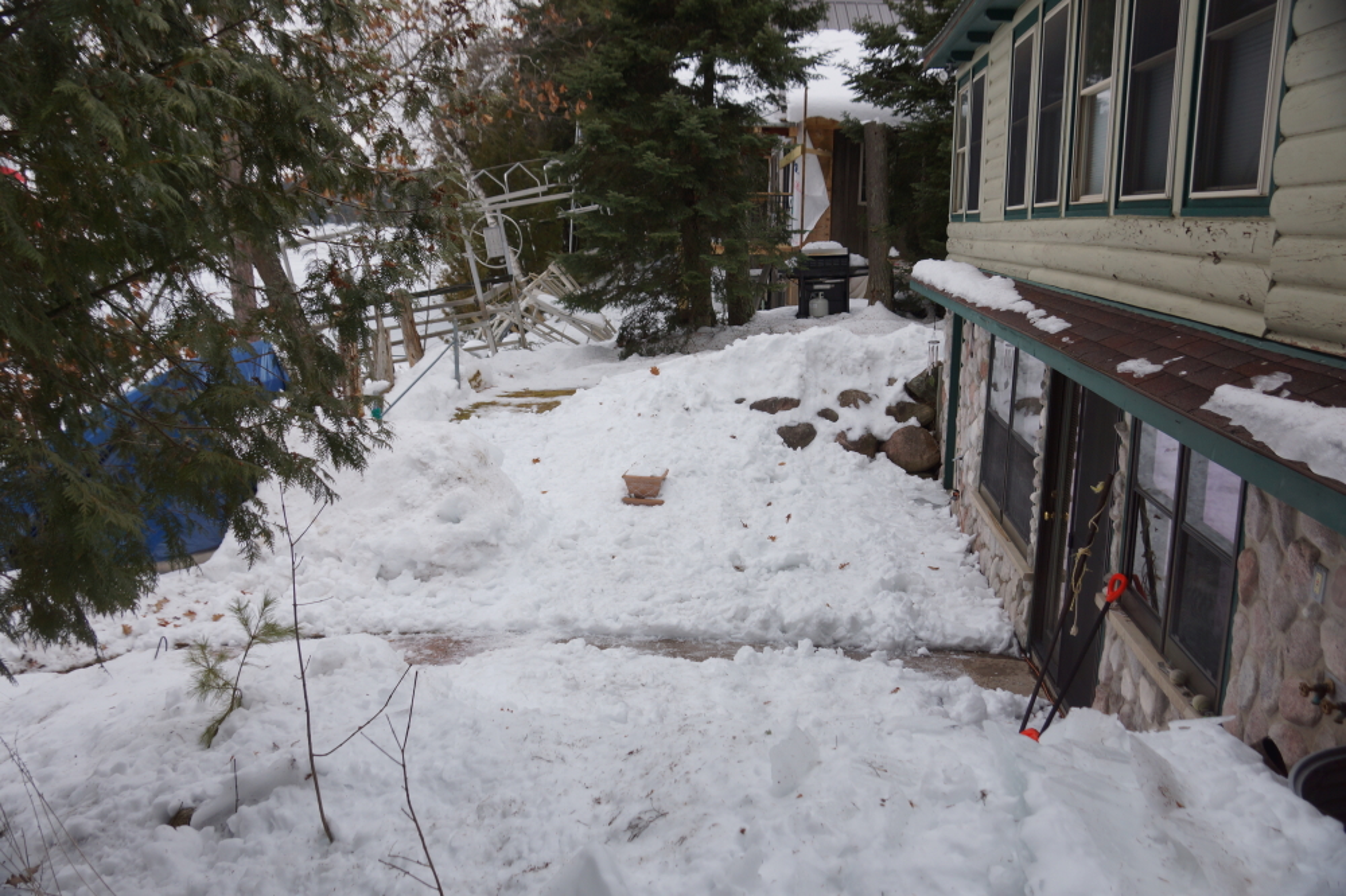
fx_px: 1121
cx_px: 673
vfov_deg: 43.6
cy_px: 448
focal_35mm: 30
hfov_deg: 61.9
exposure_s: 1/80
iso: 100
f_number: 4.5
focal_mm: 20
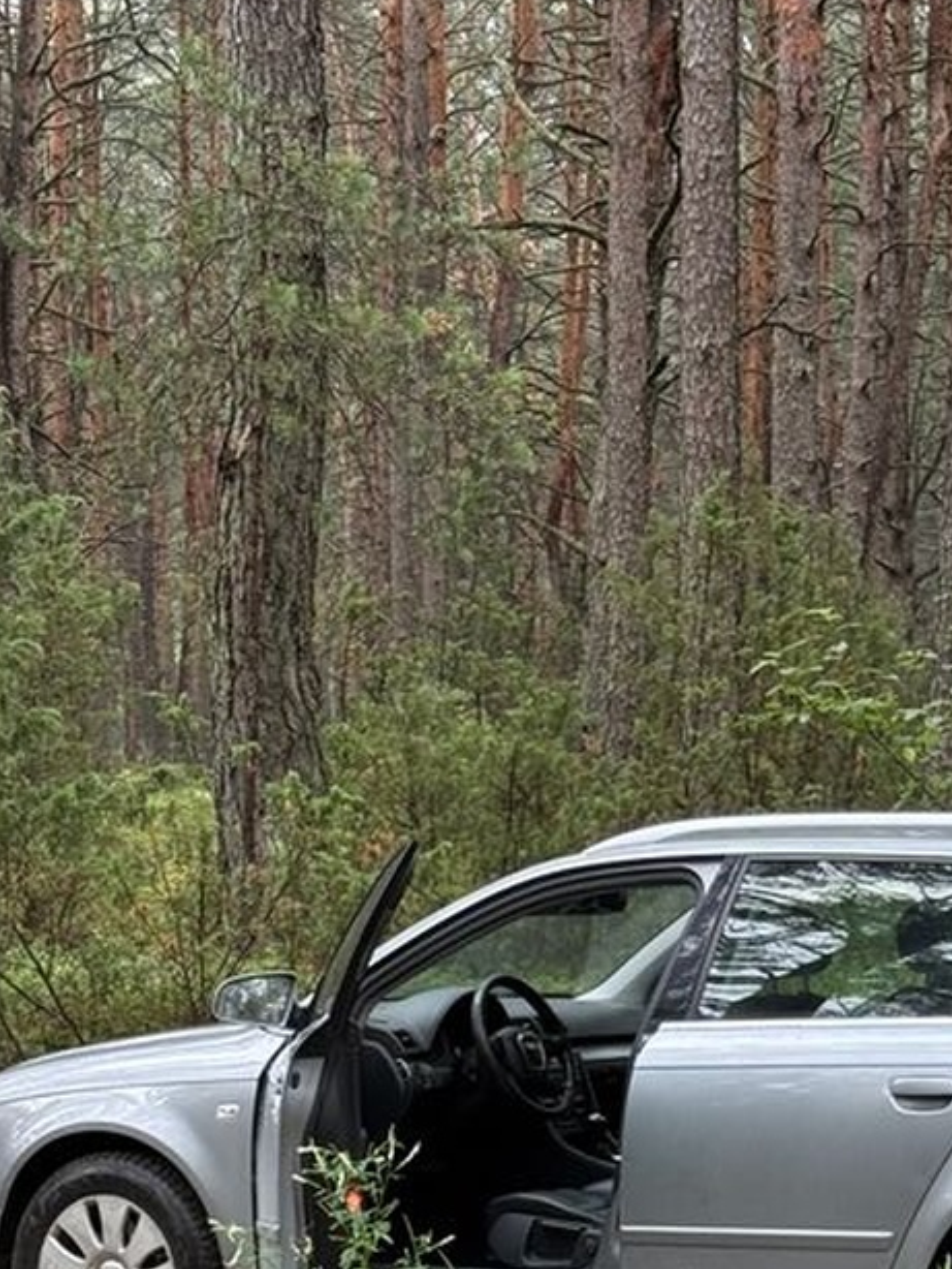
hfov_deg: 11.9
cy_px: 1569
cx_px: 628
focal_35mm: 125
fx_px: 4580
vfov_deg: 15.2
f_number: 1.78
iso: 100
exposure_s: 1/95
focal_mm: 6.76
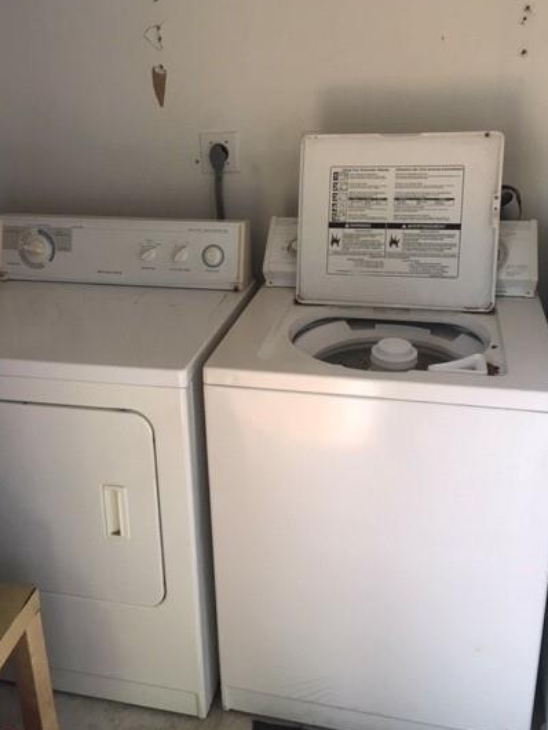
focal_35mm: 35
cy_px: 315
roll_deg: +0.7
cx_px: 230
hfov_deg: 40.6
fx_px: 738
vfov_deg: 52.4
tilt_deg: -18.8
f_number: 2.2
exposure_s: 1/30
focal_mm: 4.15
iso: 50
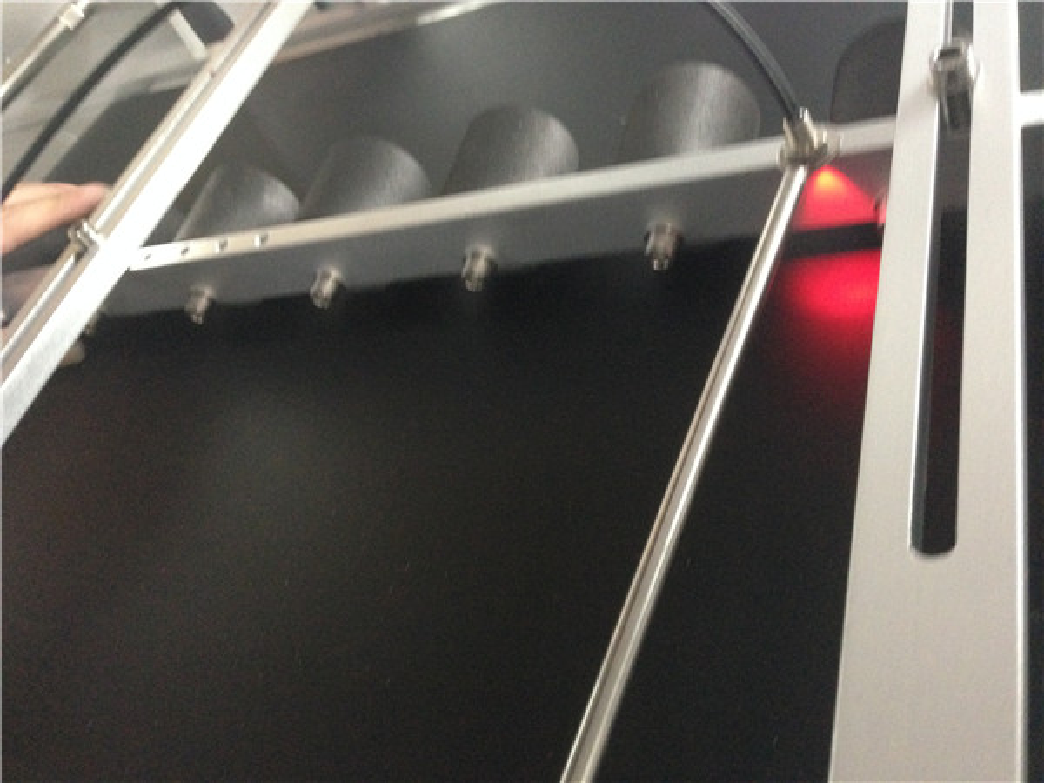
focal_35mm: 33
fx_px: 995
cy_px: 392
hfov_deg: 55.4
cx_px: 522
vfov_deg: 42.9
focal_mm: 4.12
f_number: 2.4
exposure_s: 1/15
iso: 500
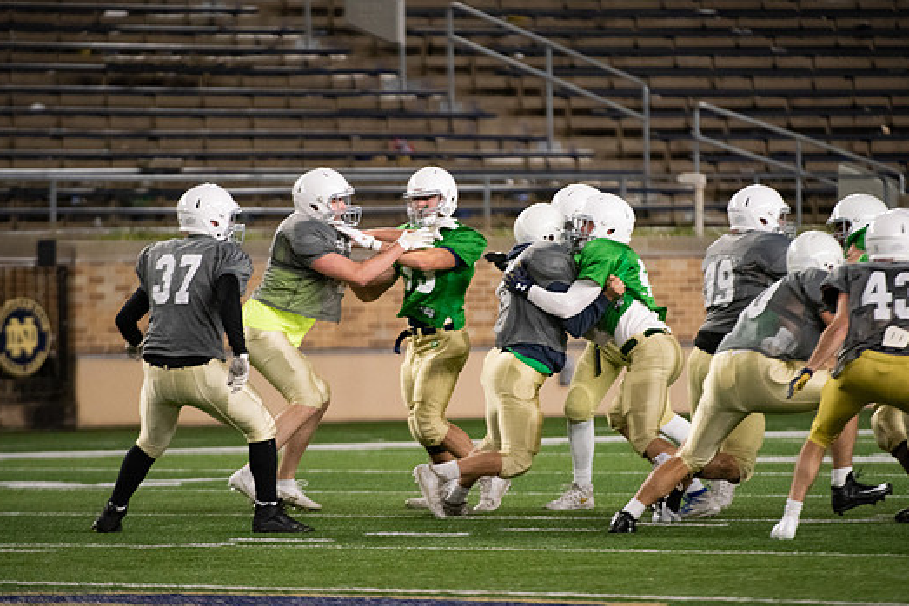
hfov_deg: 4.6
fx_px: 11213
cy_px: 279
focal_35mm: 444
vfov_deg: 3.1
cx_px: 466
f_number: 4.5
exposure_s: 1/500
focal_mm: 400
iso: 5000
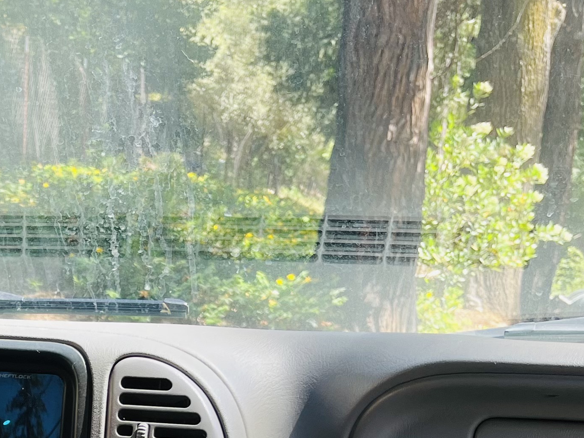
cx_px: -71
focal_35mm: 76
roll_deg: +2.4
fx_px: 1283
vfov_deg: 17.7
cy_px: 622
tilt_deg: -18.8
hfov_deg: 23.9
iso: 40
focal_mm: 5.1
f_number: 1.6
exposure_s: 1/177
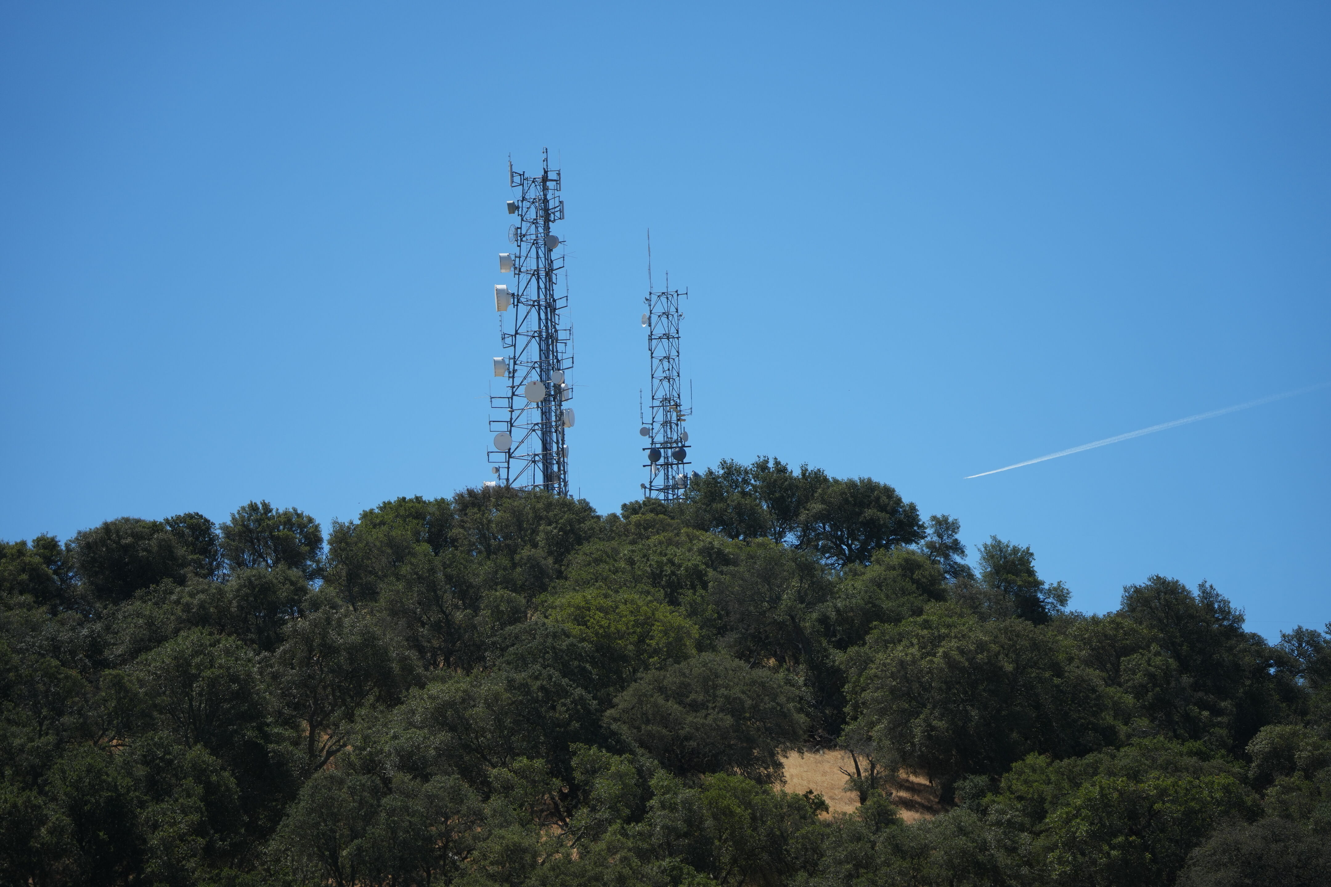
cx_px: 666
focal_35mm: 138
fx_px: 5102
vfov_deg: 9.9
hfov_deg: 14.9
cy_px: 444
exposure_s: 1/1250
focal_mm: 138
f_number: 5.6
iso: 200
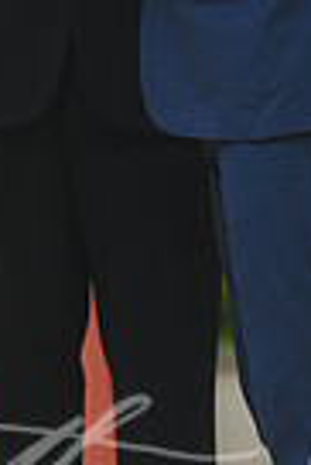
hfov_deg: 2.1
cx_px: 50
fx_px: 8530
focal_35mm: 660
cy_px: -133
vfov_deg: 3.1
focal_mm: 200
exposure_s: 1/400
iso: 400
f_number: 2.8
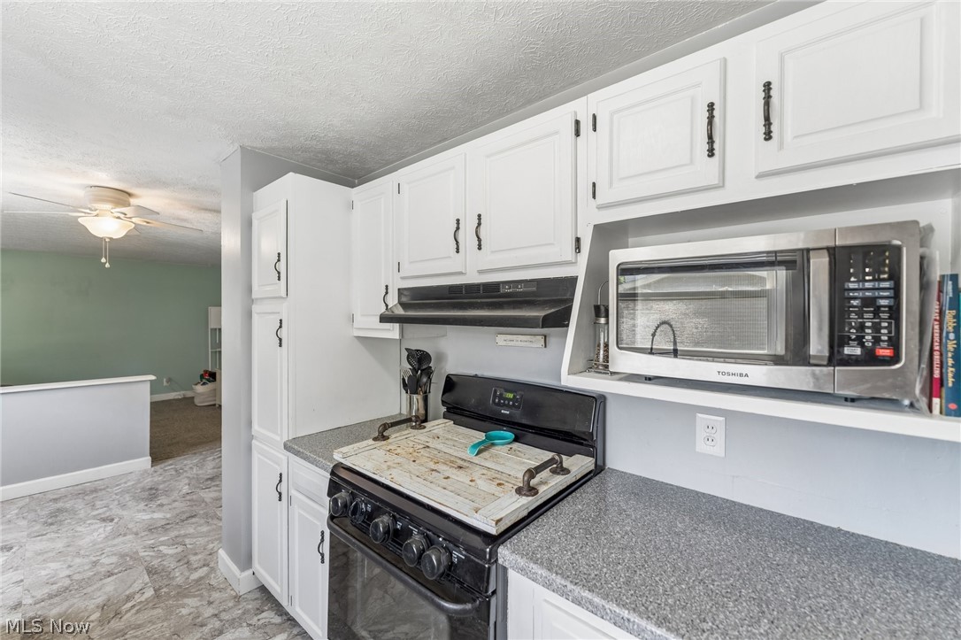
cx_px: 480
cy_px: 320
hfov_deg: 104.3
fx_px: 374
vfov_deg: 81.2
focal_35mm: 14
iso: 200
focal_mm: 14
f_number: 4
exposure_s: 1/50
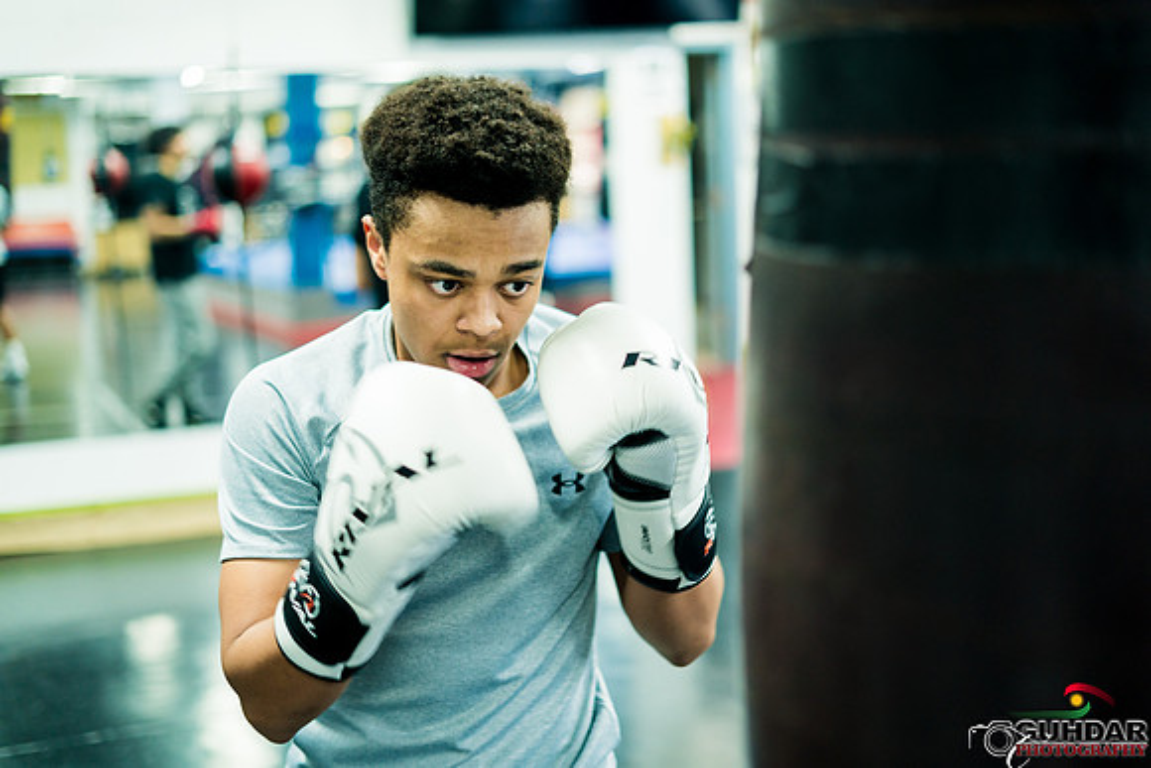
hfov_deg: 39.6
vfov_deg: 27.0
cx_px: 576
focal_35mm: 50
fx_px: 1599
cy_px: 384
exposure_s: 1/80
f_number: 1.8
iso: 500
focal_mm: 50
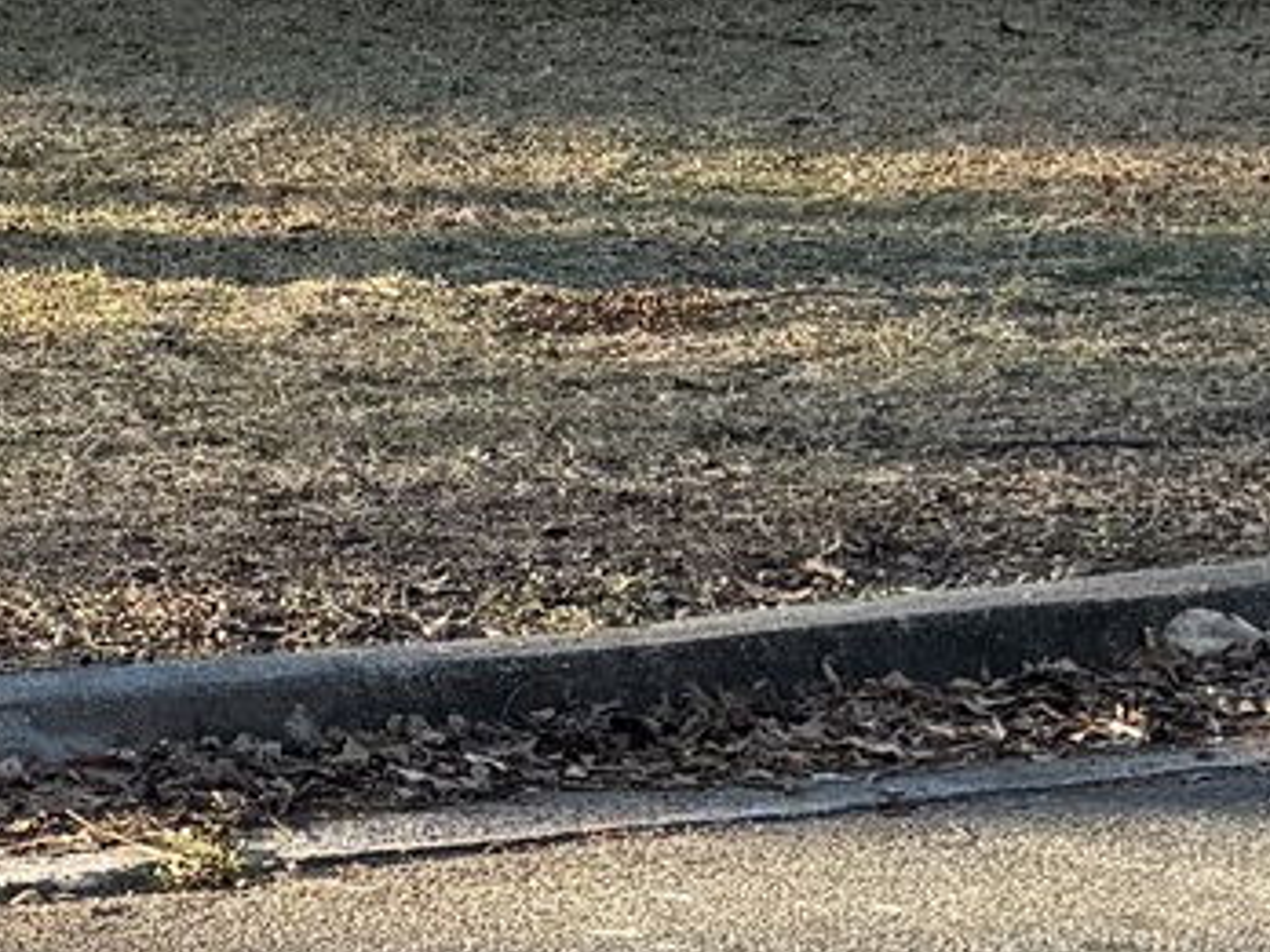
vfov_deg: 9.2
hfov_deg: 11.5
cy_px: -91
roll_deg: +1.4
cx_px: -1022
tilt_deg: -4.2
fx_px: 5833
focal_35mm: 159
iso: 80
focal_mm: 6.76
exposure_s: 1/966
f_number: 1.78
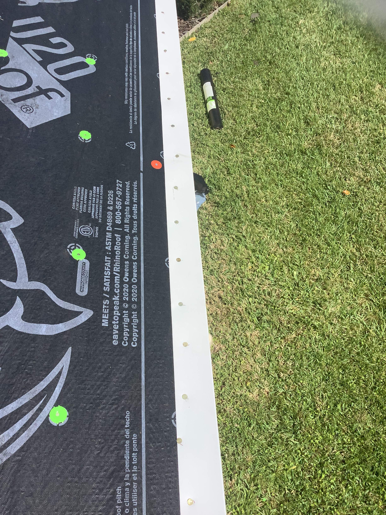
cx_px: 193
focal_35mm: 31
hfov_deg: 45.4
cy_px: 258
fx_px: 461
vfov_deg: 58.4
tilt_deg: -57.2
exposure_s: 1/1812
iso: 25
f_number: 2.4
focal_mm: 3.3
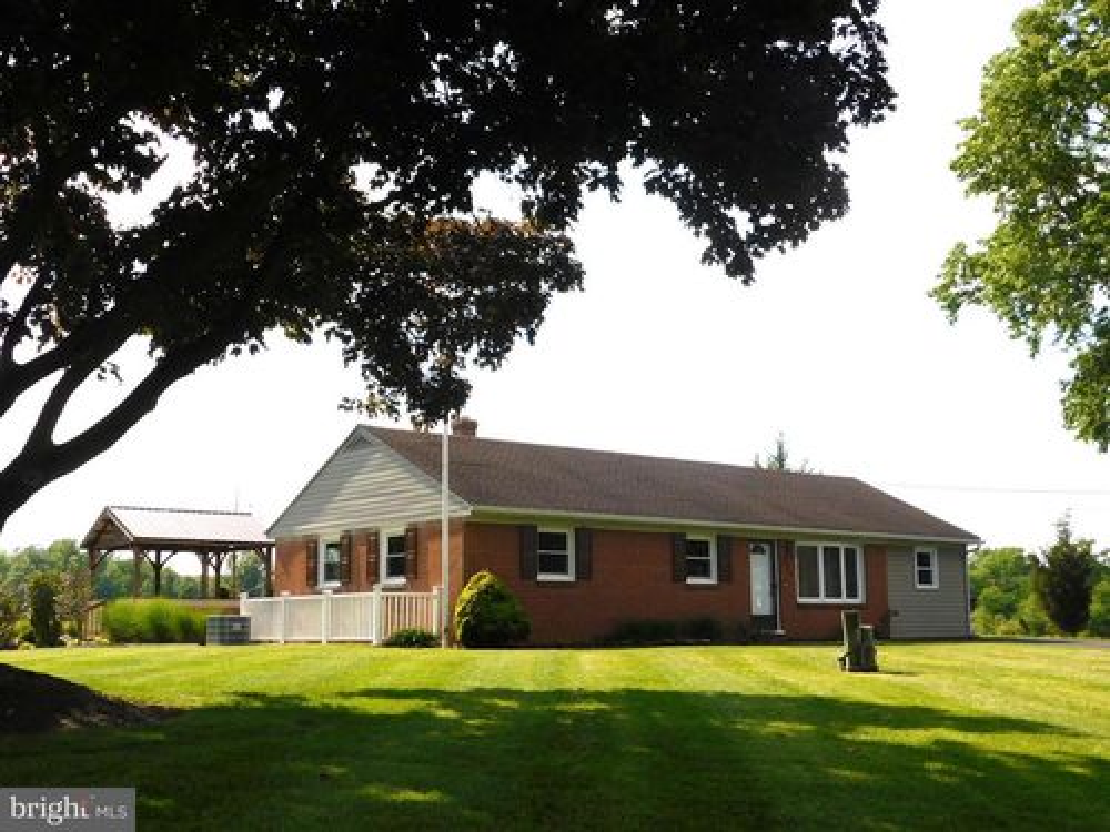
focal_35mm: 40
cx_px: 555
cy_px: 416
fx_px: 1283
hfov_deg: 46.8
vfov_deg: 36.0
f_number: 3.6
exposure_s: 1/1250
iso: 125
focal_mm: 7.1
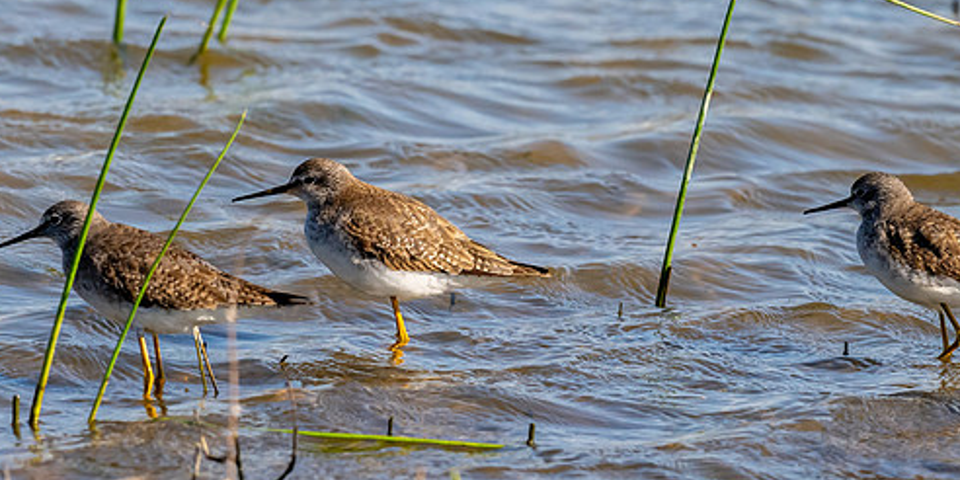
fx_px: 34801
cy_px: 225
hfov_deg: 1.6
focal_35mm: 1403
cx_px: 510
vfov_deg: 0.8
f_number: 9
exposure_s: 1/2500
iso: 1100
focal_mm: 600
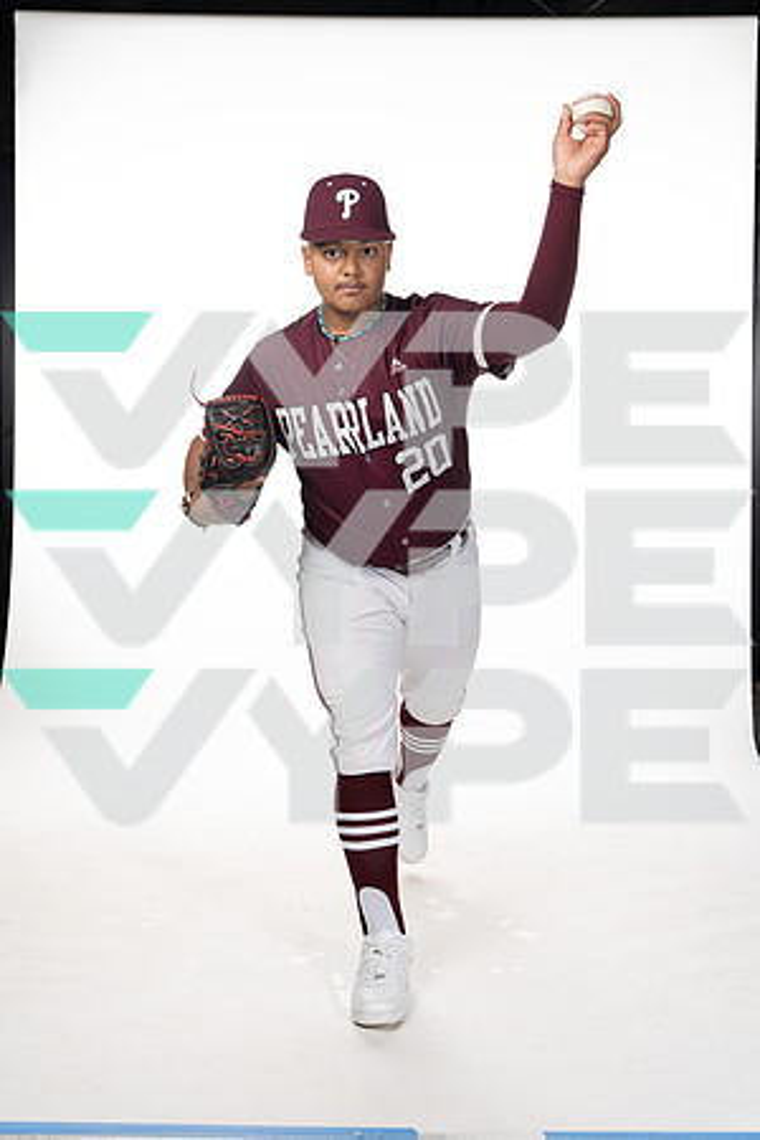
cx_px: 380
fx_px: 1552
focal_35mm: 49
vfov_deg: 40.3
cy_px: 570
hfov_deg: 27.5
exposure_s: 1/250
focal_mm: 49
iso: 400
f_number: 6.3
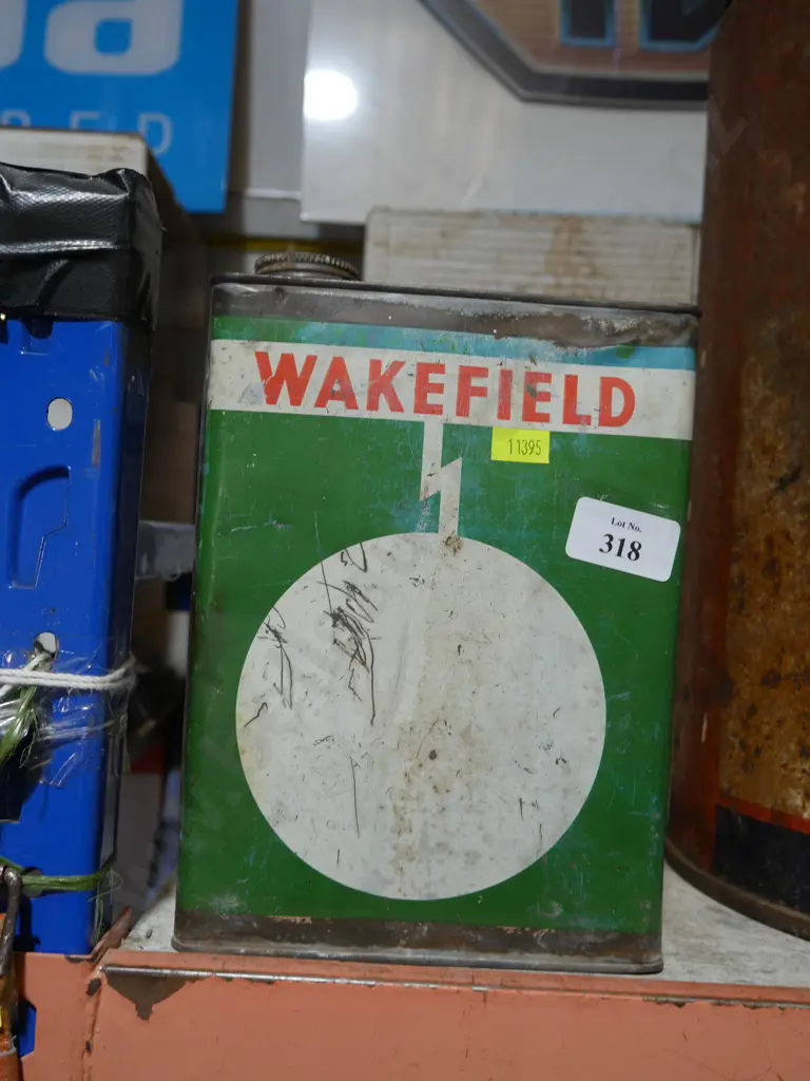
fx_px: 1061
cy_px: 540
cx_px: 405
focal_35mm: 34
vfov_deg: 54.0
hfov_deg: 41.8
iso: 250
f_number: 4
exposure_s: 1/60
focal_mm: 17
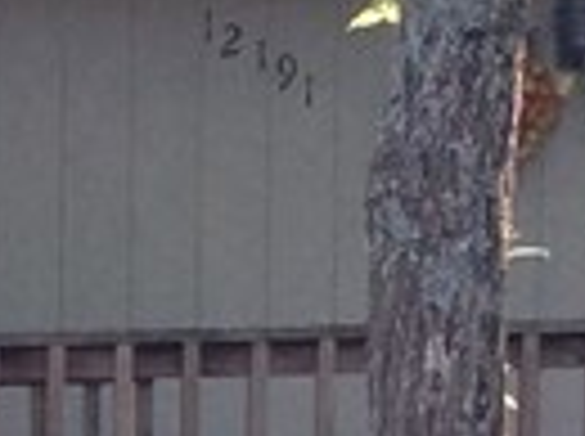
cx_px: -778
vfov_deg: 5.7
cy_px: 881
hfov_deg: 7.4
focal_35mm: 253
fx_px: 4268
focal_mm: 3.3
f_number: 2.4
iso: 64
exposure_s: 1/120
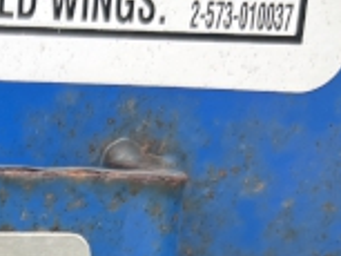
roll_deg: -0.2
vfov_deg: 9.9
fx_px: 1341
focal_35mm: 136
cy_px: 563
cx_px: -187
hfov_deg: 13.6
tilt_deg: -18.9
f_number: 1.6
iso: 50
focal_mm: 5.96
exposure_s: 1/452
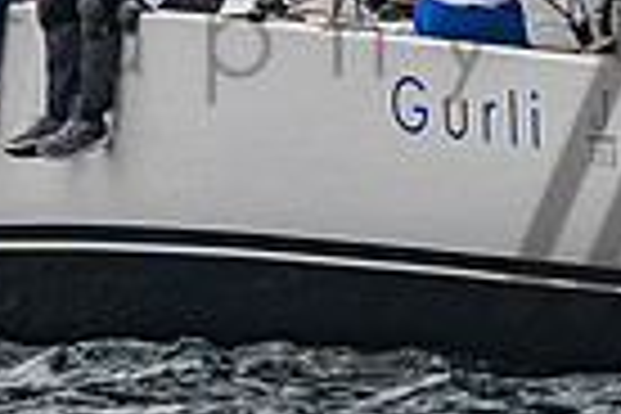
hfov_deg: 1.4
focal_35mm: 1520
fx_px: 26218
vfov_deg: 0.9
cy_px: -358
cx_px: 235
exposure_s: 1/6400
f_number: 5.3
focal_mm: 280
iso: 400
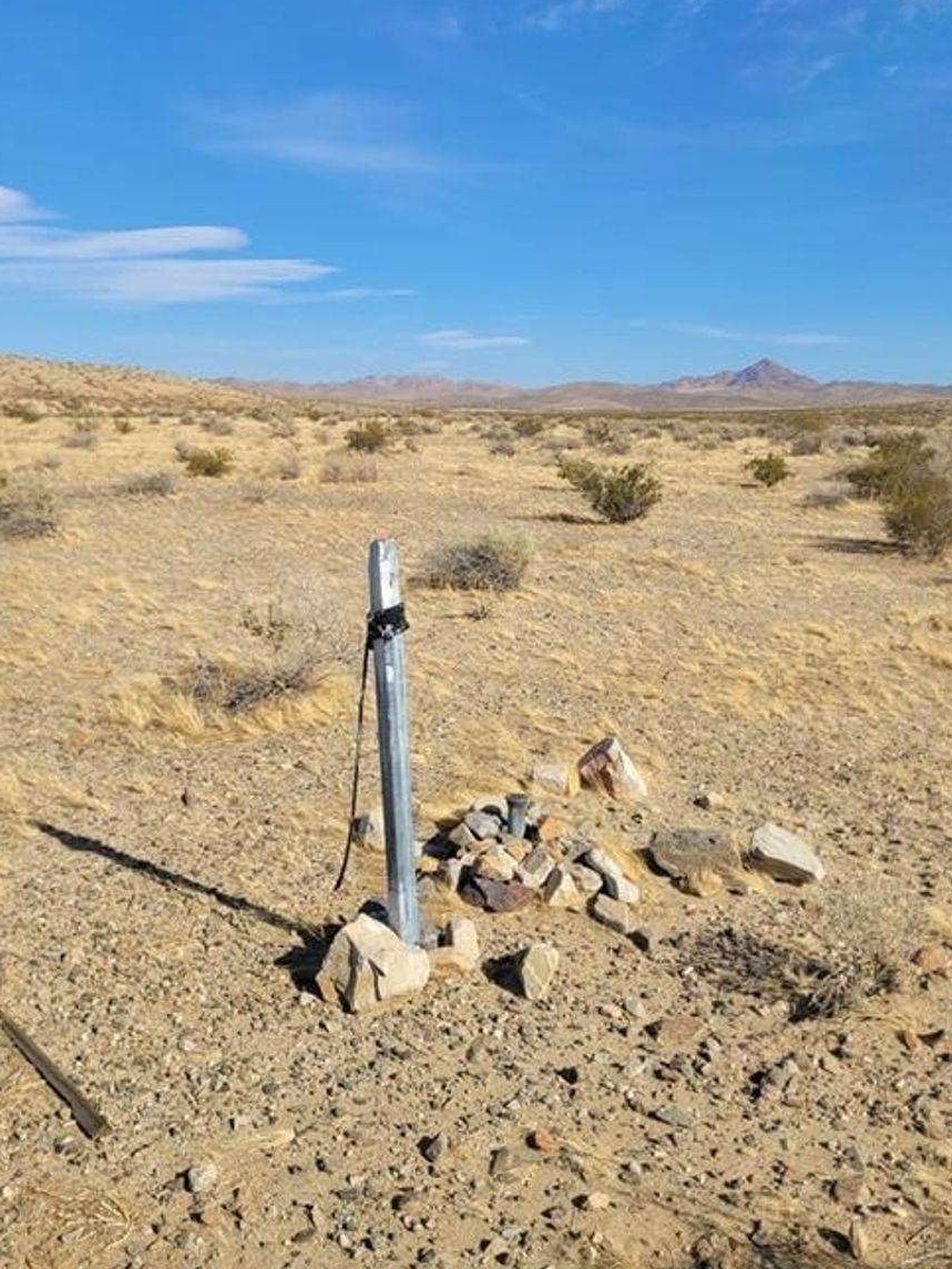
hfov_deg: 45.3
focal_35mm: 31
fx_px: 1137
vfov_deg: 58.3
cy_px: 651
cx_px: 551
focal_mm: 5.4
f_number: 1.8
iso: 40
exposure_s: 1/2686
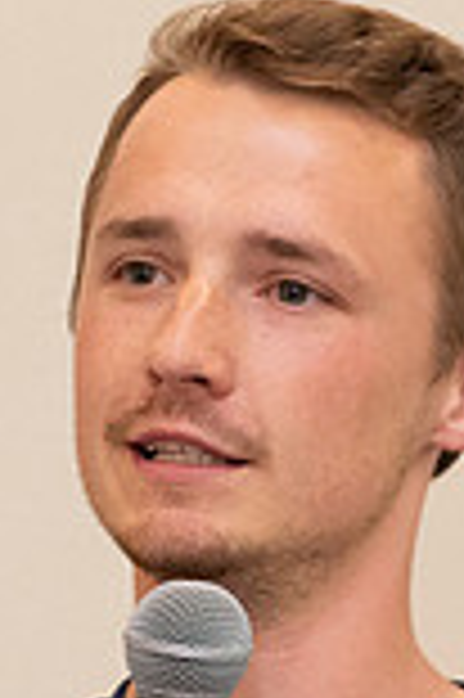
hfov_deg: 2.7
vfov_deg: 4.0
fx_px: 9959
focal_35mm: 514
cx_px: -20
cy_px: 624
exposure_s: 1/250
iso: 2000
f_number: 4
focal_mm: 70
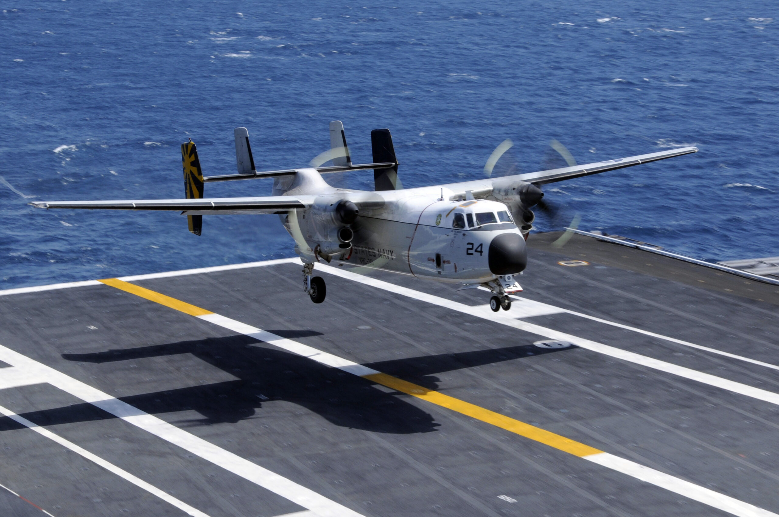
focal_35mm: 78
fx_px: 1686
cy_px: 258
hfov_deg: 26.0
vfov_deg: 17.4
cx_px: 390
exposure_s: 1/160
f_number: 14
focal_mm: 52
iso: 200
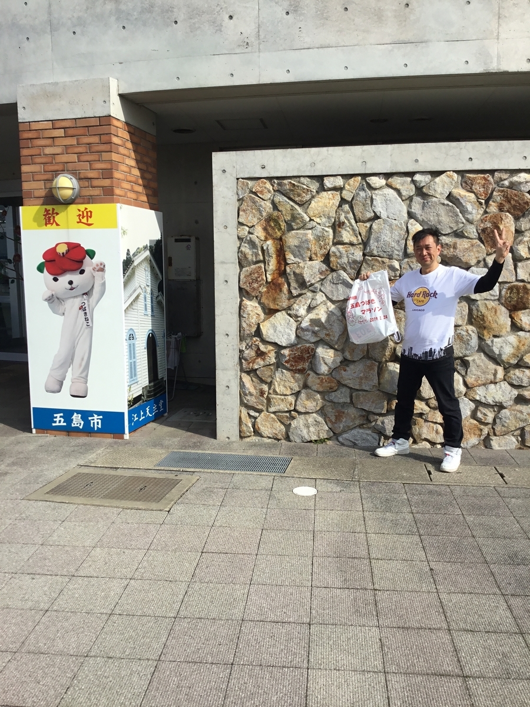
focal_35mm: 31
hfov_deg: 45.4
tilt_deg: -7.7
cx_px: 265
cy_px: 354
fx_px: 633
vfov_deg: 58.4
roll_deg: +0.6
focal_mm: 3.3
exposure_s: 1/1538
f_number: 2.4
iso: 25
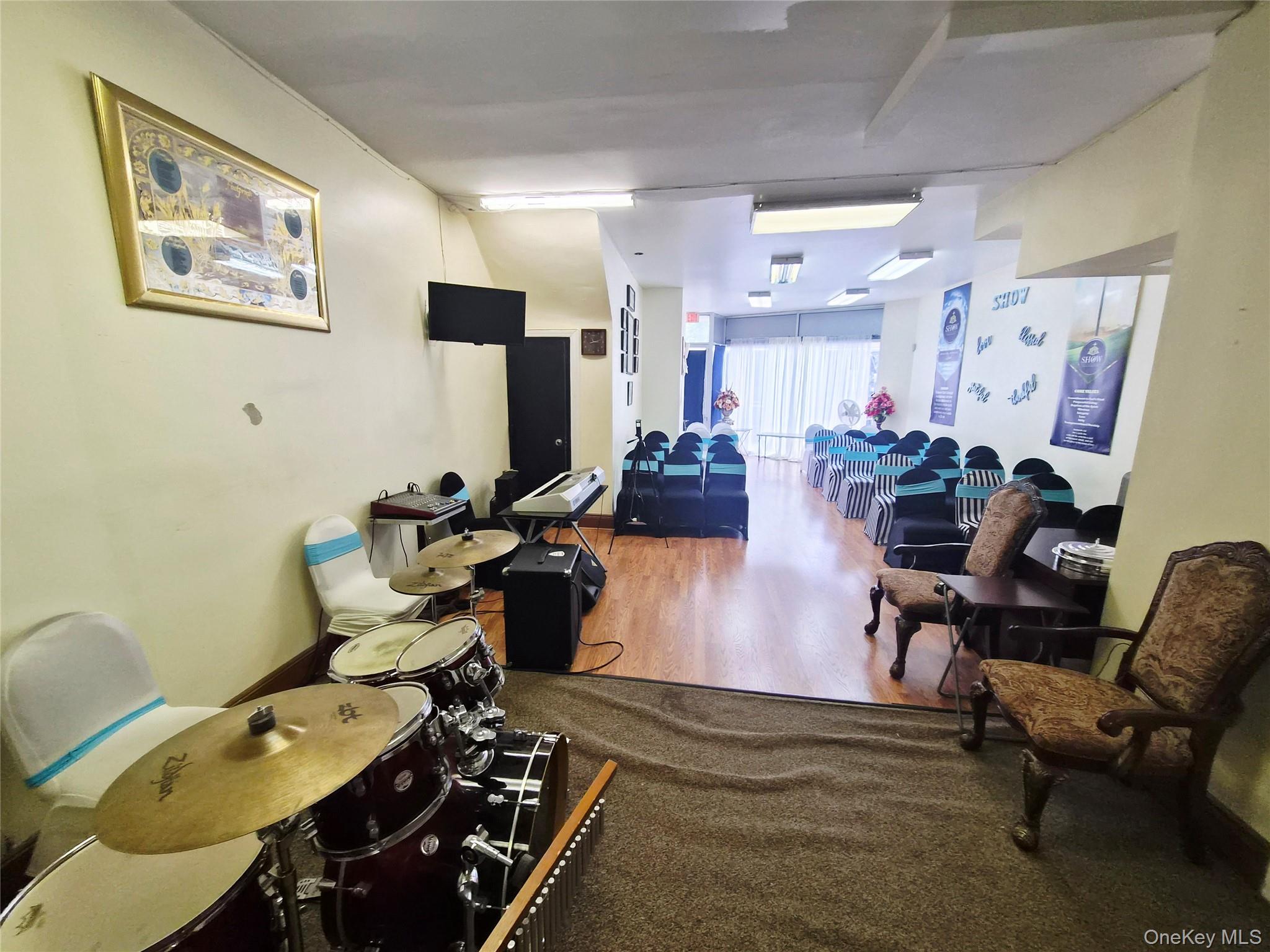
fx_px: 477
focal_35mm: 13
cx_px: 635
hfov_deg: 106.2
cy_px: 476
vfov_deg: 89.9
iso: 160
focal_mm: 1.7
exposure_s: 1/60.2
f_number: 2.2
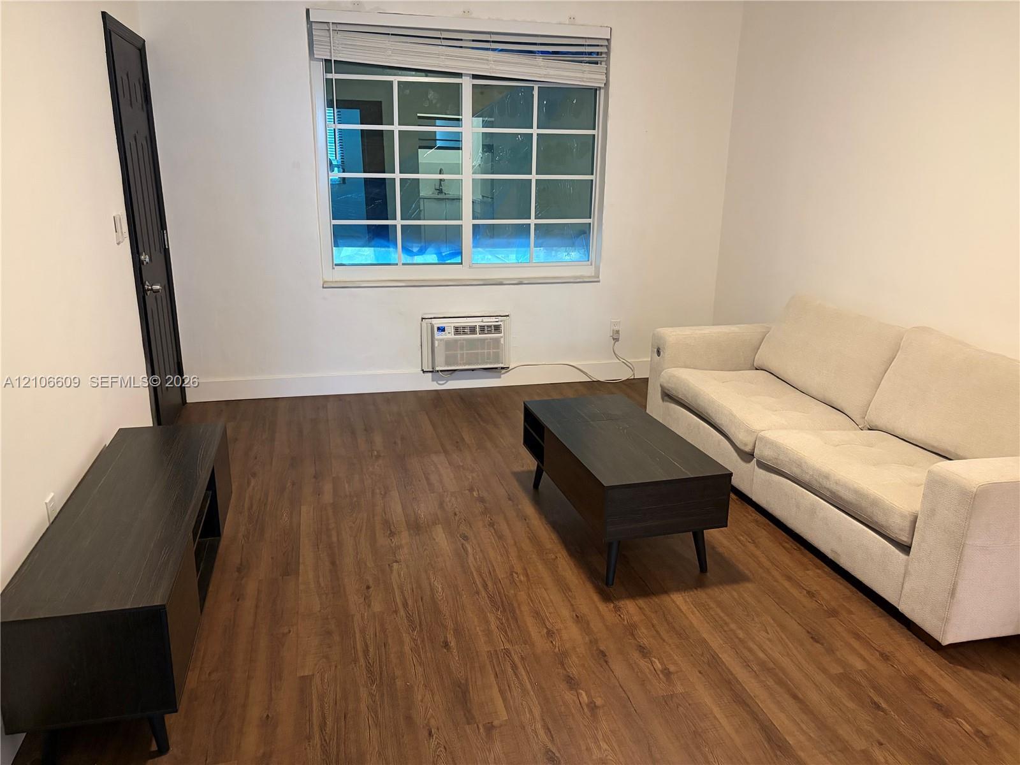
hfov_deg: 67.3
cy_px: 382
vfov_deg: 53.1
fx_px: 766
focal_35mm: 26
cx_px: 510
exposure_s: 1/40
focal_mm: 5.96
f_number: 1.6
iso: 500
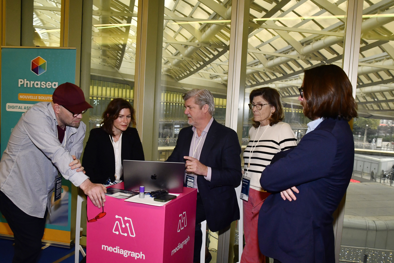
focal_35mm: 24
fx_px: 263
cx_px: 197
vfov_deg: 53.1
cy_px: 132
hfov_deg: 73.7
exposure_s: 1/160
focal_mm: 16
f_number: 5.6
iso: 1250
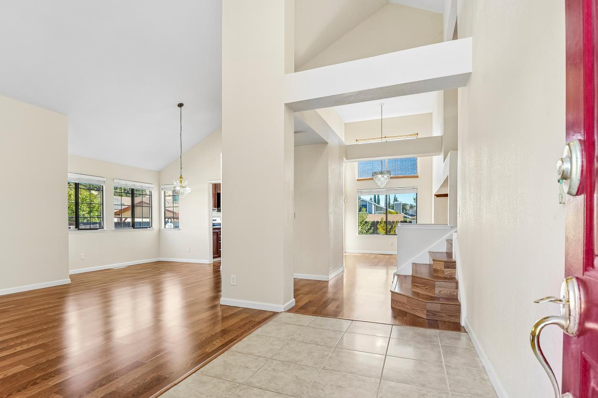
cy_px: 216
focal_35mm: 18
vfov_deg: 65.9
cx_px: 289
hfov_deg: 88.5
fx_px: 307
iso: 640
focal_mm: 15.4
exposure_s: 1/100
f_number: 8
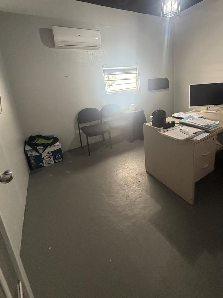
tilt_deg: -14.0
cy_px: 117
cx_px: 127
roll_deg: +1.5
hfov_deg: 74.3
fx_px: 146
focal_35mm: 17
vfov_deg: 89.7
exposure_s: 1/99
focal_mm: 2.22
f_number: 2.2
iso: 250
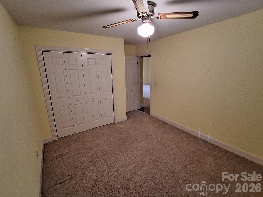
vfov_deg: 78.1
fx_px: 122
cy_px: 98
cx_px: 132
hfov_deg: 94.5
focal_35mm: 16
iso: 320
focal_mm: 1.46
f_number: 2.2
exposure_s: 1/24
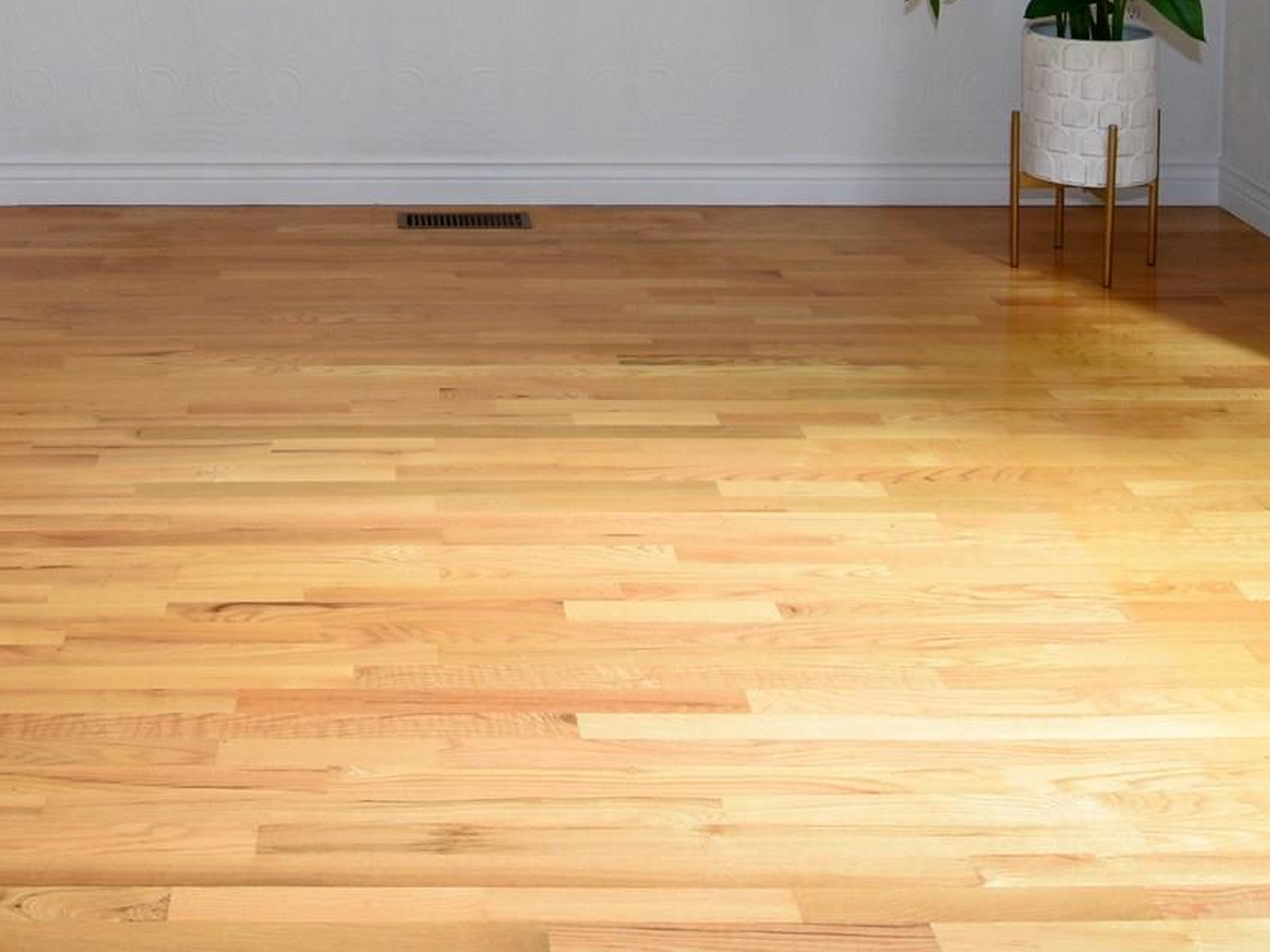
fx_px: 2055
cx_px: 421
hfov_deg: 34.0
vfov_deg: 23.4
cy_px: -248
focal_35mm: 56
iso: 400
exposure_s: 1/3
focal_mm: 16
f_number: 10
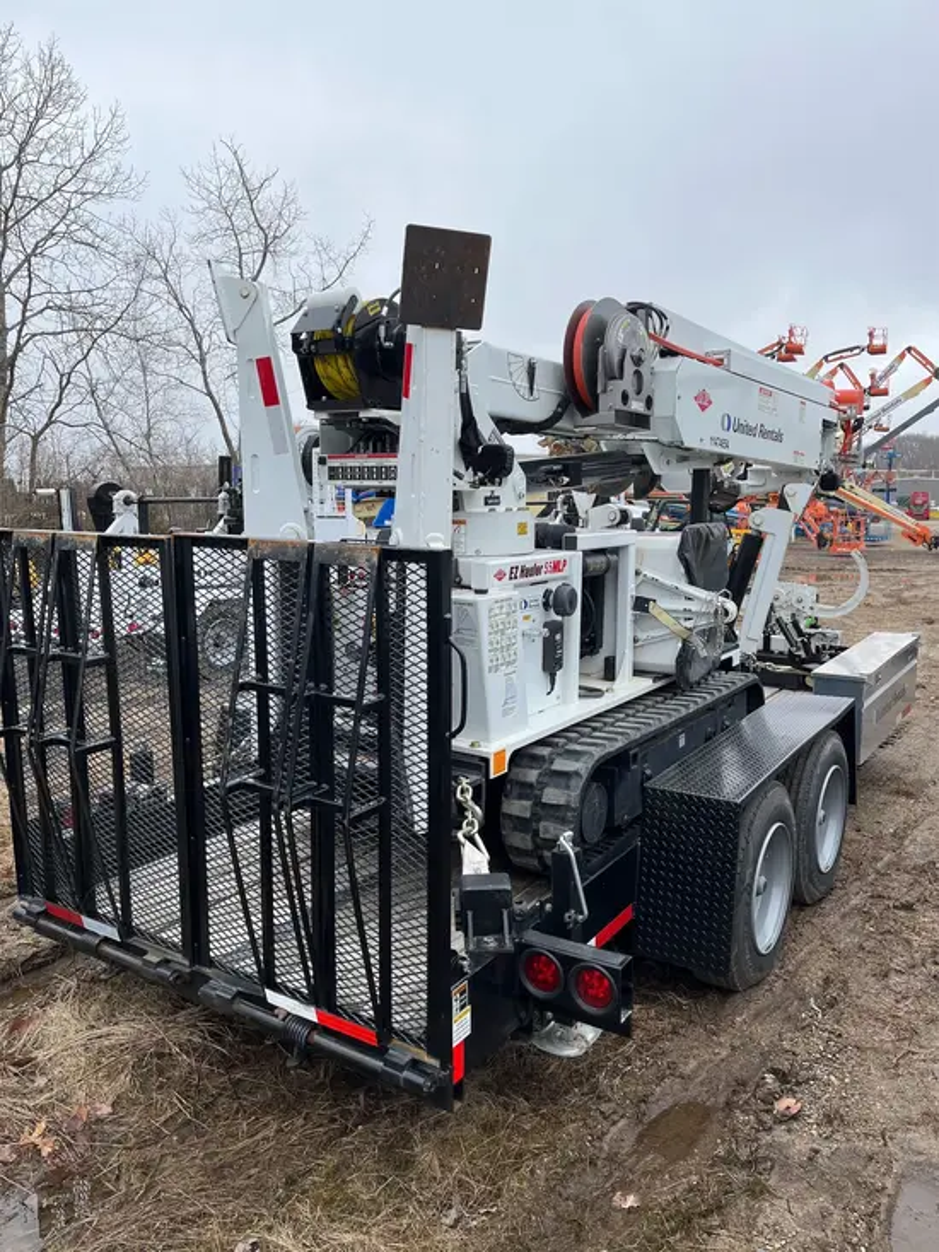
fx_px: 940
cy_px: 626
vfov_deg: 67.3
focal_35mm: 26
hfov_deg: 53.1
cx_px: 470
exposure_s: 1/2222
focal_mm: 5.1
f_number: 1.6
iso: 50
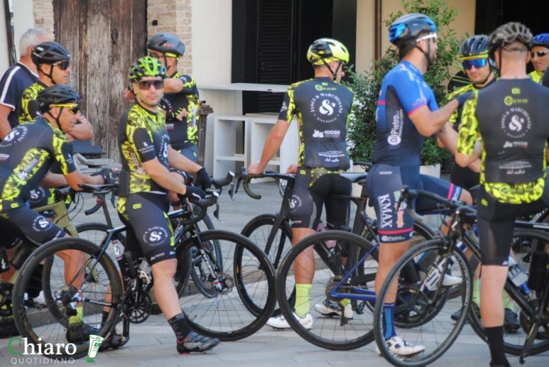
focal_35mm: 150
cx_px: 274
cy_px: 184
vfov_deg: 9.2
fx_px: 2290
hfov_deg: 13.7
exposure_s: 1/125
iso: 400
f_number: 5.6
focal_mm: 100
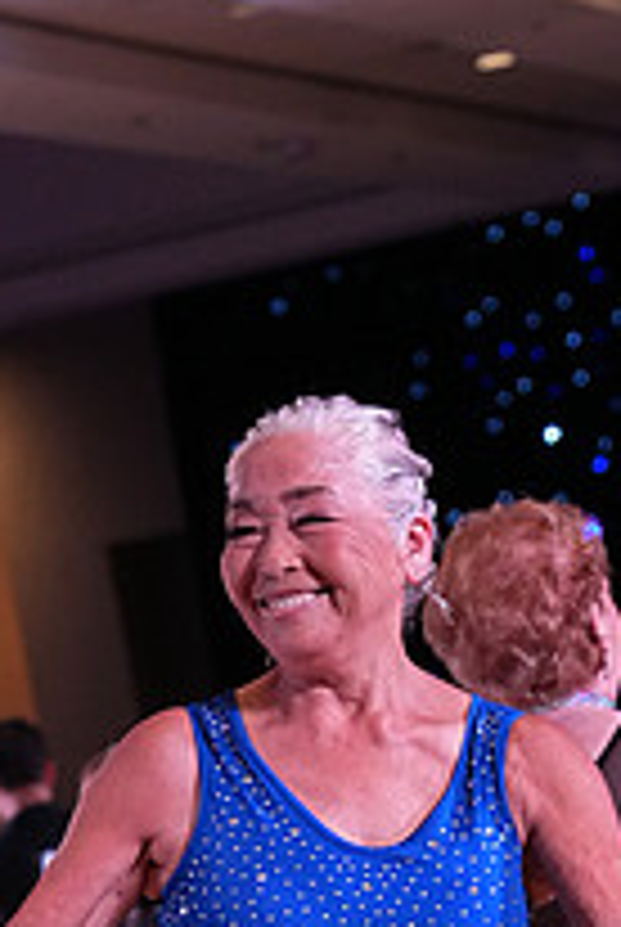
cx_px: 142
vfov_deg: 8.3
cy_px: 1300
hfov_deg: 5.7
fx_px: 6240
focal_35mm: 242
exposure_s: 1/400
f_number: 5.6
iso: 3200
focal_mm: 86
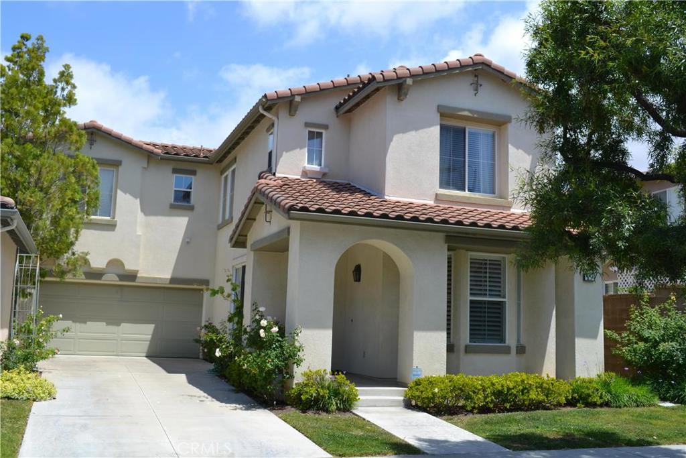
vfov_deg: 34.2
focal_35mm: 39
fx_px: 743
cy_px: 229
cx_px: 343
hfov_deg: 49.5
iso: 100
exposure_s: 1/250
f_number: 8
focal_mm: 26
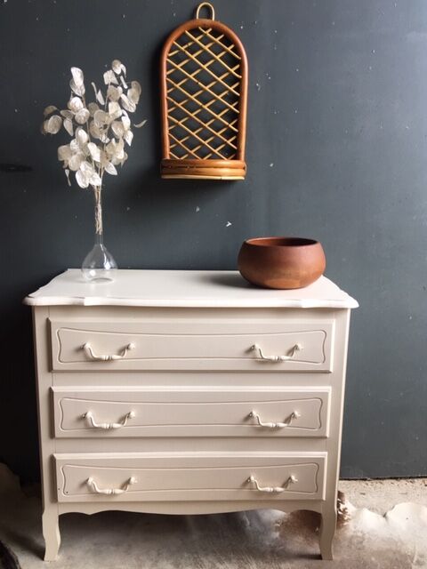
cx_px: 214
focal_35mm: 29
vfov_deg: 61.7
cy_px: 284
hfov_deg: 48.2
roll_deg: +0.6
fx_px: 477
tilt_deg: -11.8
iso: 40
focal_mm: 4.15
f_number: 2.2
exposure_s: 1/100
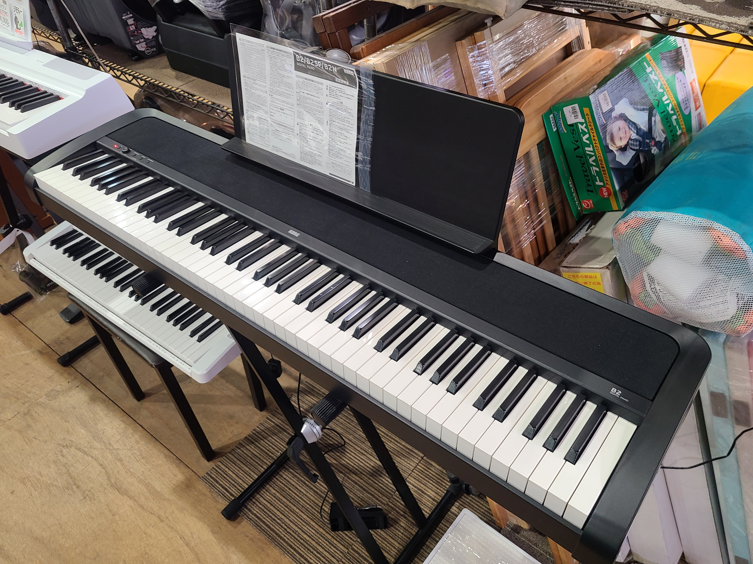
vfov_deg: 53.1
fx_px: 566
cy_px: 282
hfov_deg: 67.3
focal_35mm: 26
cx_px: 376
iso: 160
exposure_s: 1/50
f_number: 1.8
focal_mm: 5.4
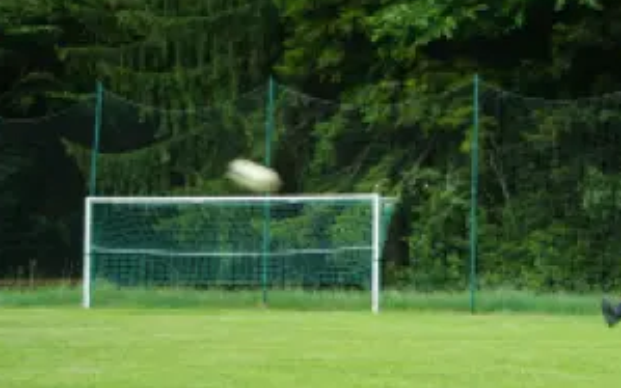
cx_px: 543
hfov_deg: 14.7
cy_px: 307
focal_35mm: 141
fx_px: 2387
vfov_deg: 9.3
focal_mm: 69
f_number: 5.6
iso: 125
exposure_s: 1/80
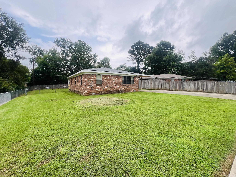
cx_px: 118
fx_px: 89
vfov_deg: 89.9
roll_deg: +1.0
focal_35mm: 13
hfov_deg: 106.2
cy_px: 88
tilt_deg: -3.5
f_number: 1.8
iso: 32
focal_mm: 1.57
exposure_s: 1/235
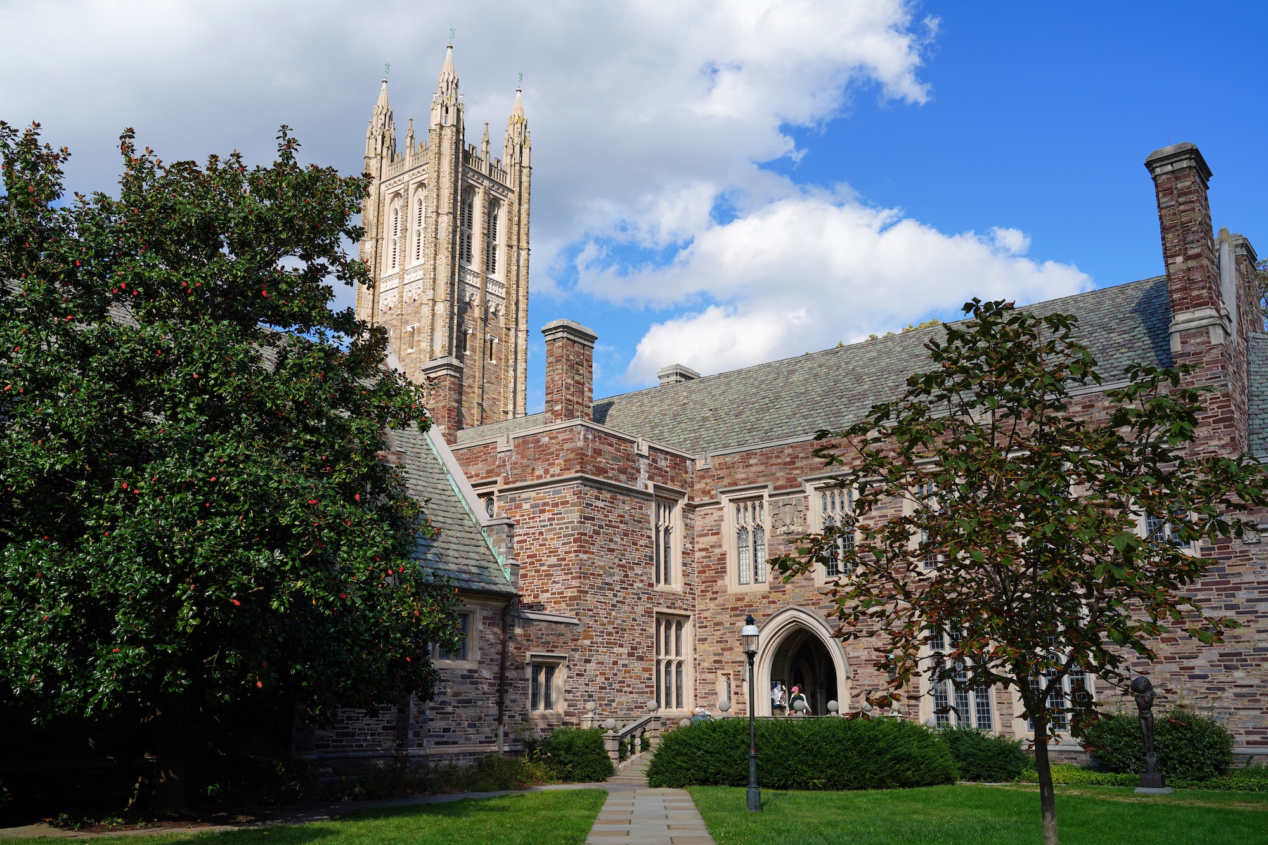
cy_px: 422
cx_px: 634
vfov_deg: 42.3
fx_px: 1092
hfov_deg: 60.3
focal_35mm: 31
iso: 100
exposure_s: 1/125
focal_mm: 31
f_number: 13
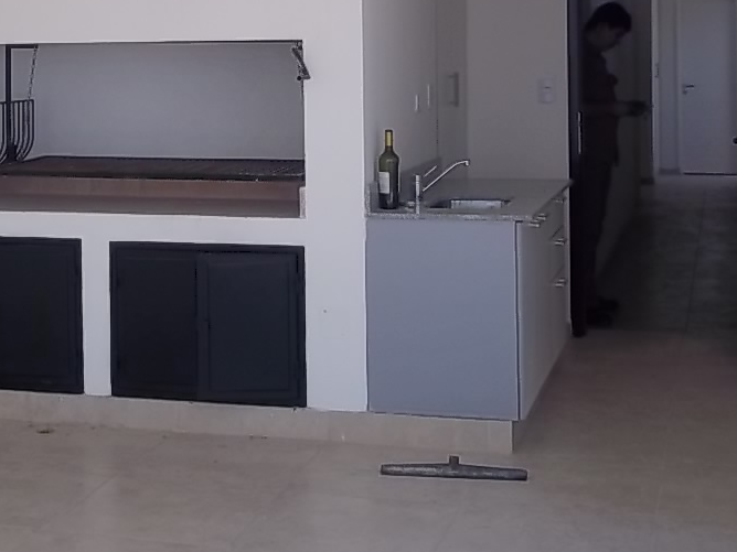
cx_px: 191
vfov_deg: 20.9
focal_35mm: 69
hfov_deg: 27.8
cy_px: 75
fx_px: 1469
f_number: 8
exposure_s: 1/100
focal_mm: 6.5
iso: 80
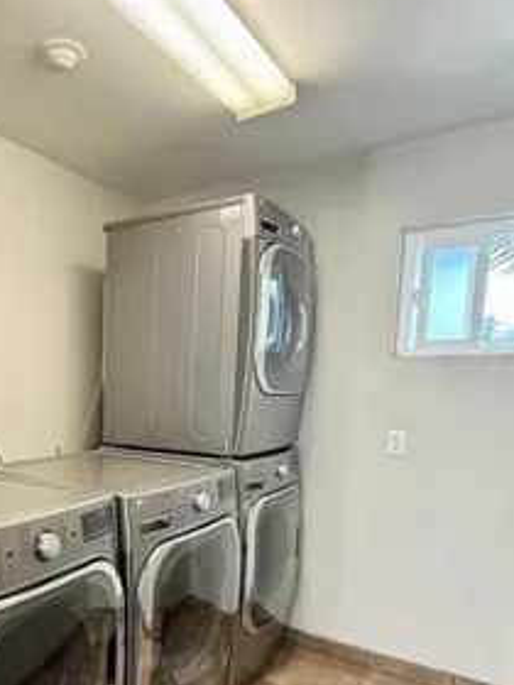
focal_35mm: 28
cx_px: 69
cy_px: 450
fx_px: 554
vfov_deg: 62.1
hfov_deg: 45.8
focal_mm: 2.22
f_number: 2.2
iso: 250
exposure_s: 1/60
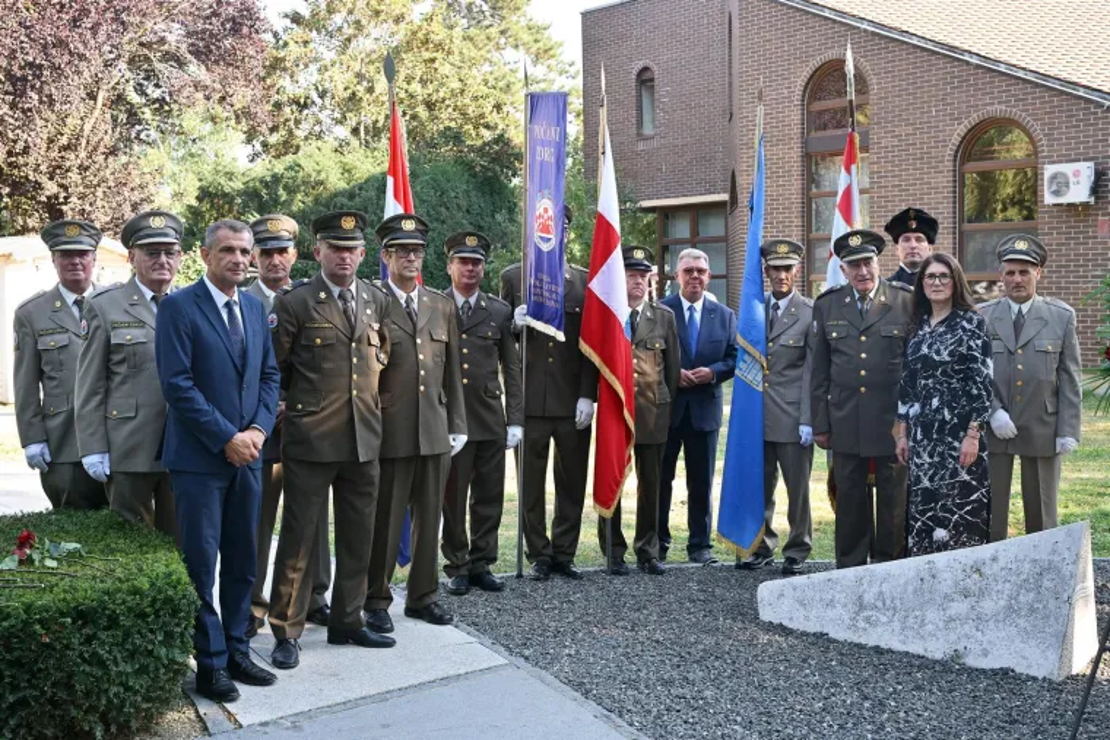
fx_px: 1264
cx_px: 555
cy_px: 370
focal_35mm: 41
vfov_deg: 32.6
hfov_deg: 47.4
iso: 400
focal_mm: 41
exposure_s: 1/320
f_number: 5
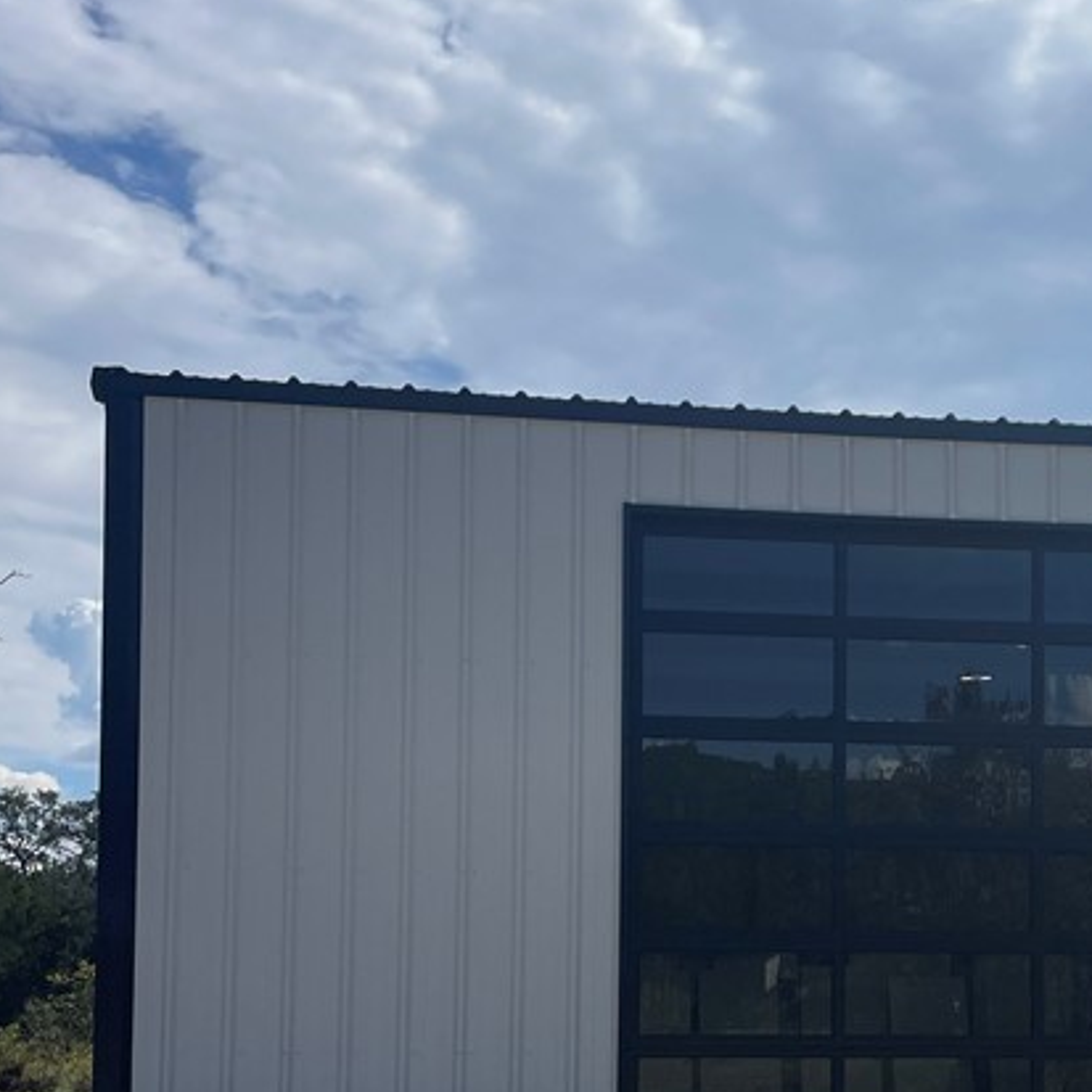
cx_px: 875
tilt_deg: +2.7
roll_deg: -0.6
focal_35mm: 57
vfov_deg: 29.2
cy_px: 912
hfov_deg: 29.4
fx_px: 2034
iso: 32
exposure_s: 1/8403
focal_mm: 4.2
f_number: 1.6
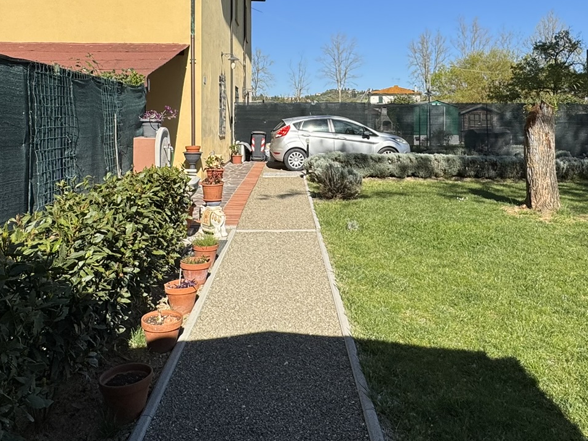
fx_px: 510
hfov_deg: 59.9
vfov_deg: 45.3
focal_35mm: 30
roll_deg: -0.8
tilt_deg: +0.3
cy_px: 114
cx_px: 310
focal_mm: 2.22
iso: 50
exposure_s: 1/2342
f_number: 2.2
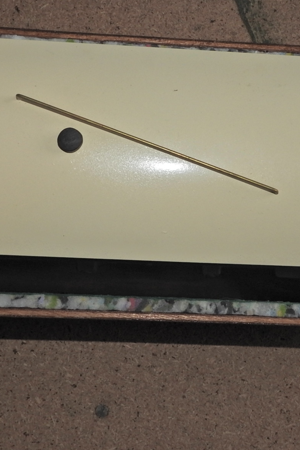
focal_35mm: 56
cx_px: 217
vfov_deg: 35.6
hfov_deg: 24.0
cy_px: 198
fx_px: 700
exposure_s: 1/60
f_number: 6.3
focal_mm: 5
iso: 100
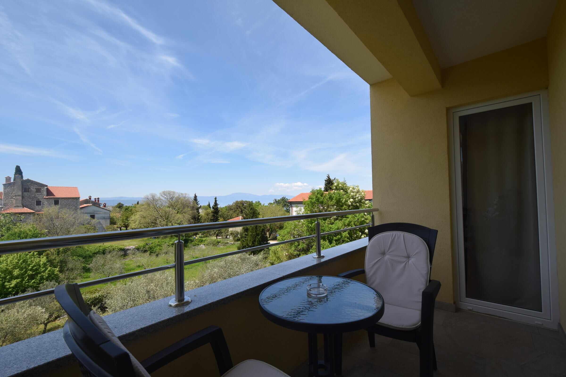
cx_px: 283
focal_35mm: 15
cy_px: 188
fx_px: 236
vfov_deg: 77.3
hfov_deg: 100.4
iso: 200
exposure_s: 1/250
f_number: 8
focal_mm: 10
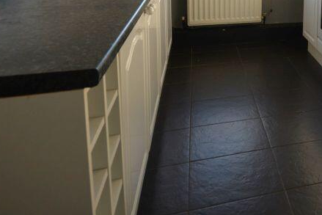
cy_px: -33
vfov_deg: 32.4
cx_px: 295
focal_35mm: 35
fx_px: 313
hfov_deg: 48.2
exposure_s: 1/160
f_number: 6.3
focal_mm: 10
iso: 200
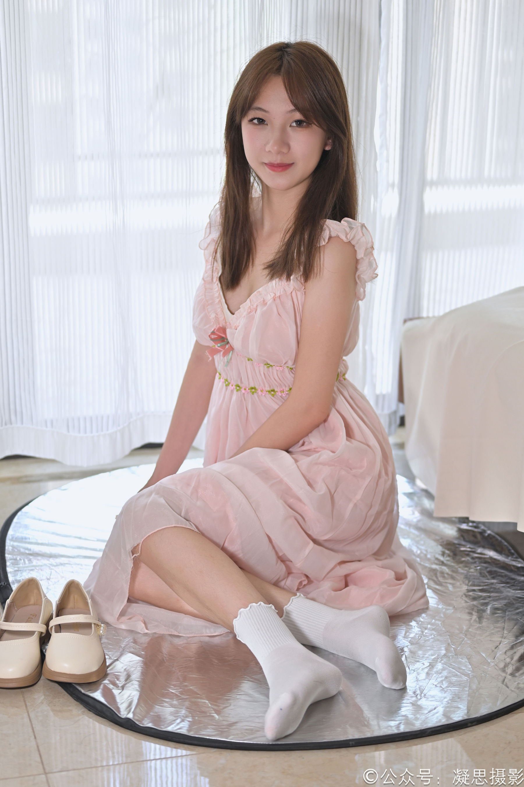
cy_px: 394
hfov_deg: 18.2
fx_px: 1639
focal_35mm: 75
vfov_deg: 27.0
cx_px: 262
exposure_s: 1/100
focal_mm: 50
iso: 450
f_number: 1.8
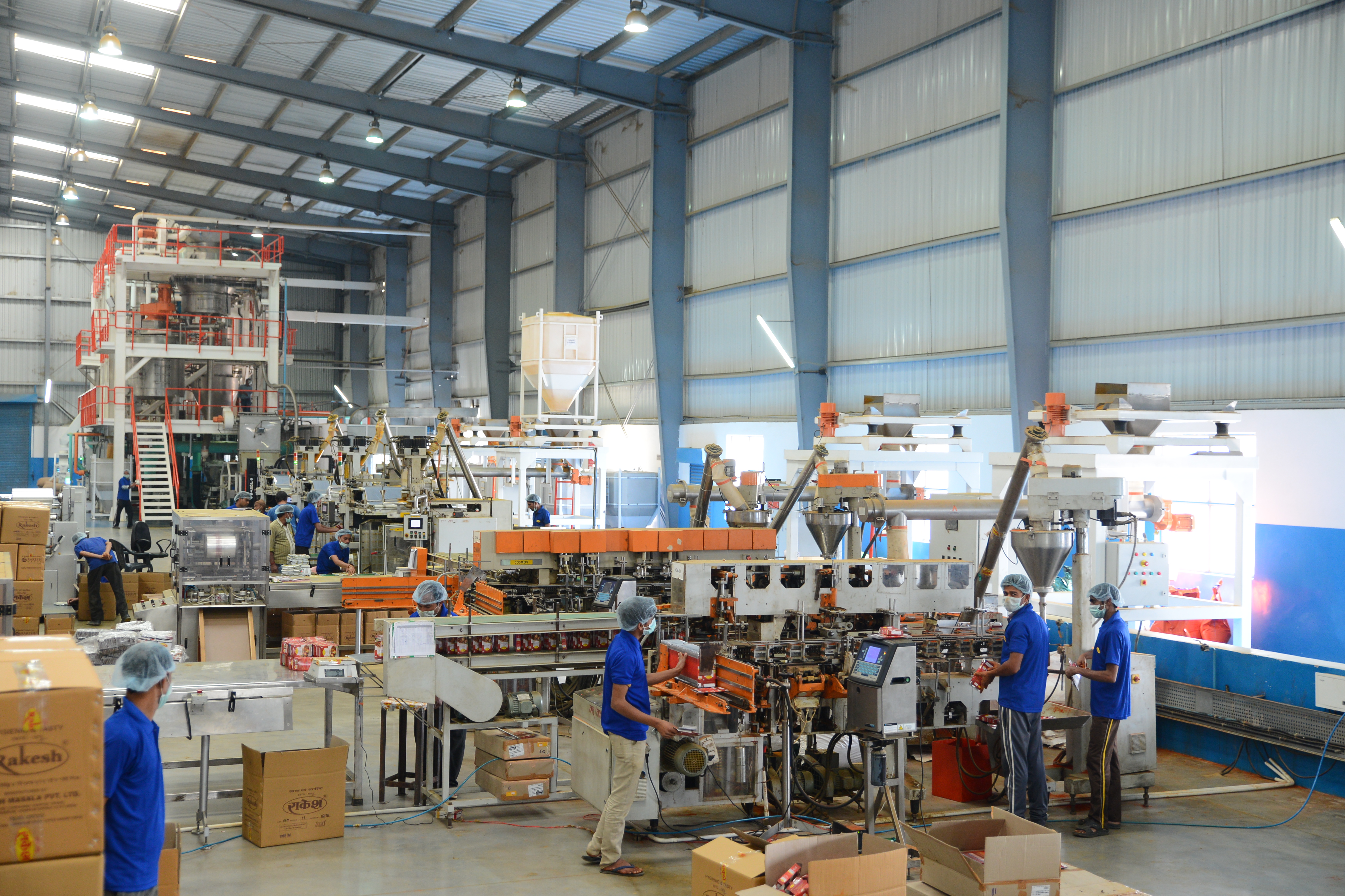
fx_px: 1644
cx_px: 672
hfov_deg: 44.5
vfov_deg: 30.5
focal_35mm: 44
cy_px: 448
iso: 1250
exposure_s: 1/160
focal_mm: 44
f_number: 5.6
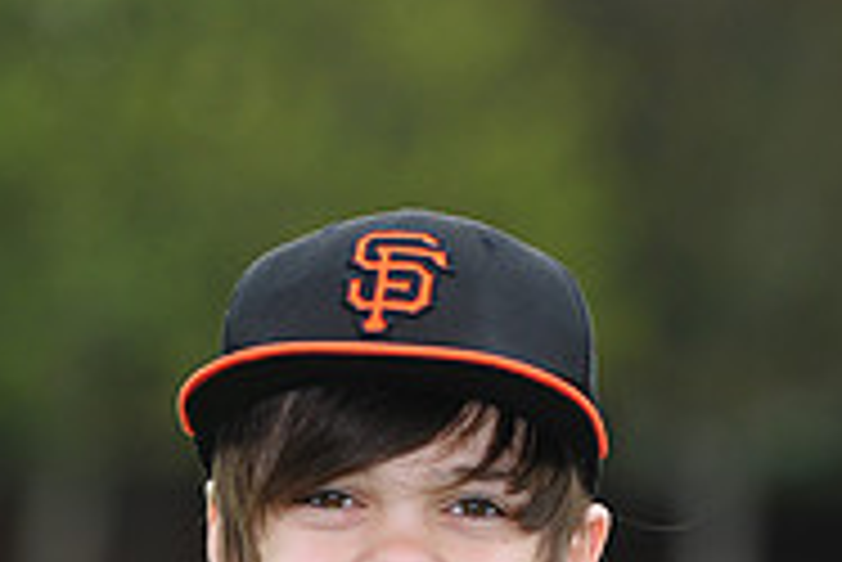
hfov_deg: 3.8
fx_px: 12710
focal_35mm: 543
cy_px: 787
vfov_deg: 2.5
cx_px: 288
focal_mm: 175
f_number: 4.5
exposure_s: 1/500
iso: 400
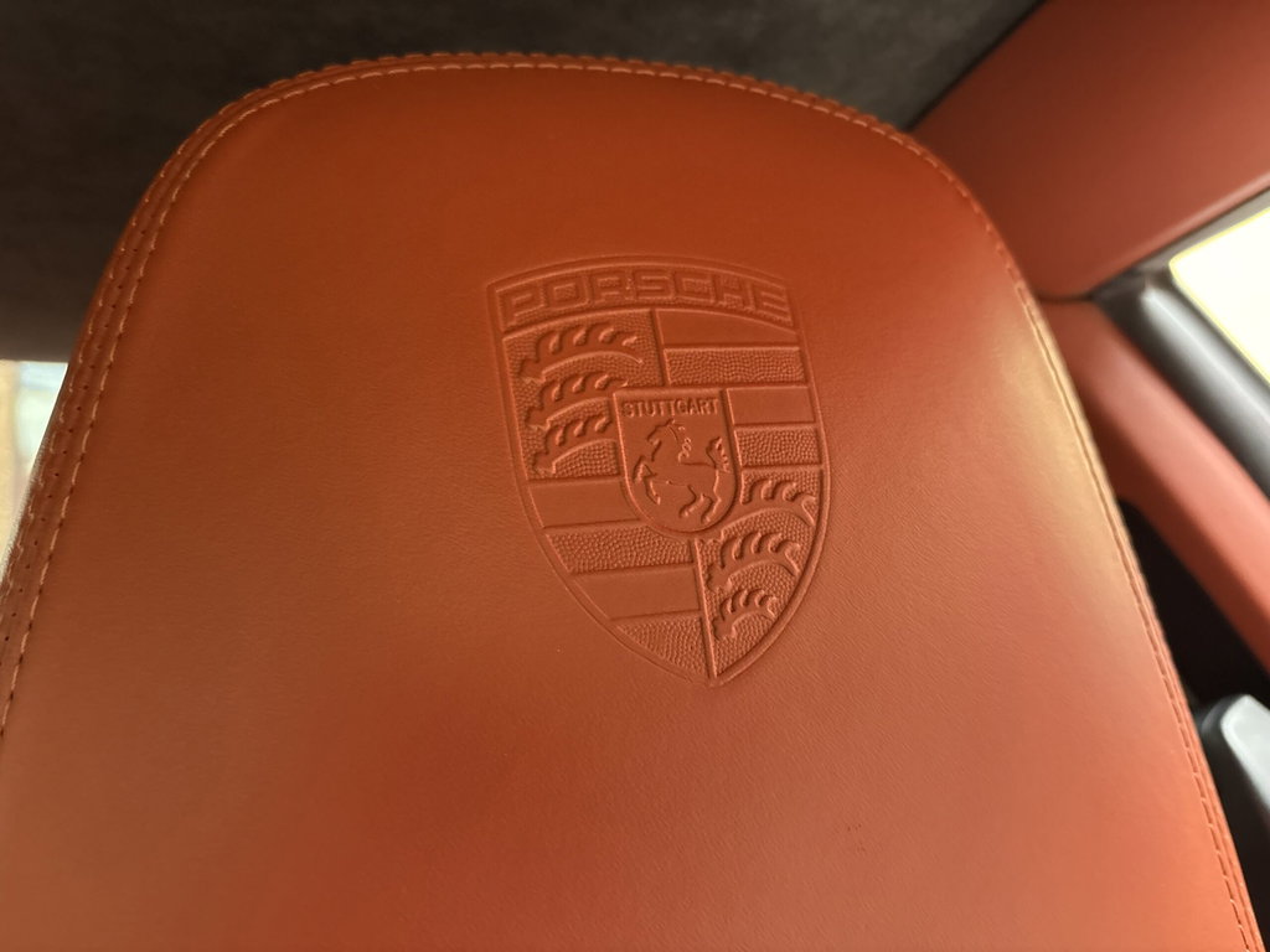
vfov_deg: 53.1
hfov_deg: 67.3
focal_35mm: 26
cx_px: 635
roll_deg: +1.7
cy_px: 476
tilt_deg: +6.1
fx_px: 954
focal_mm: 5.96
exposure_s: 1/47
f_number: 1.6
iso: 500
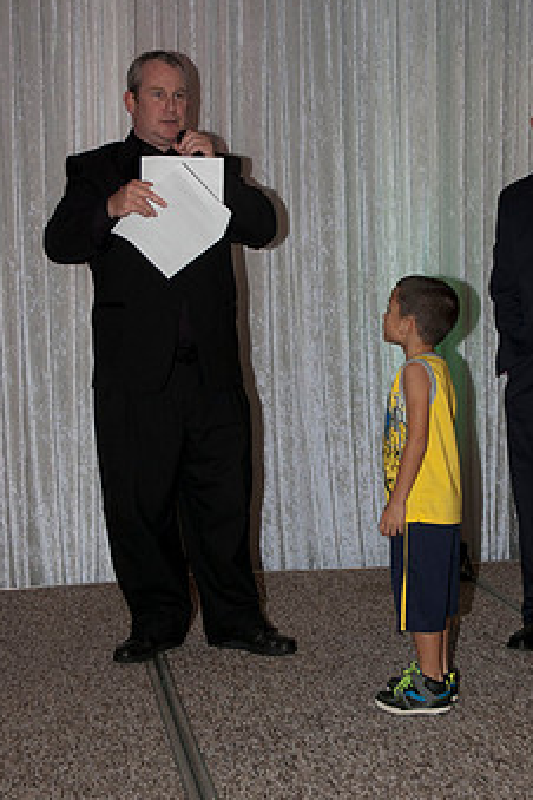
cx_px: 343
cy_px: 387
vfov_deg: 34.7
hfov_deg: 23.4
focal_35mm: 58
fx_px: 1280
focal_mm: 29
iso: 400
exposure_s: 1/160
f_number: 5.6
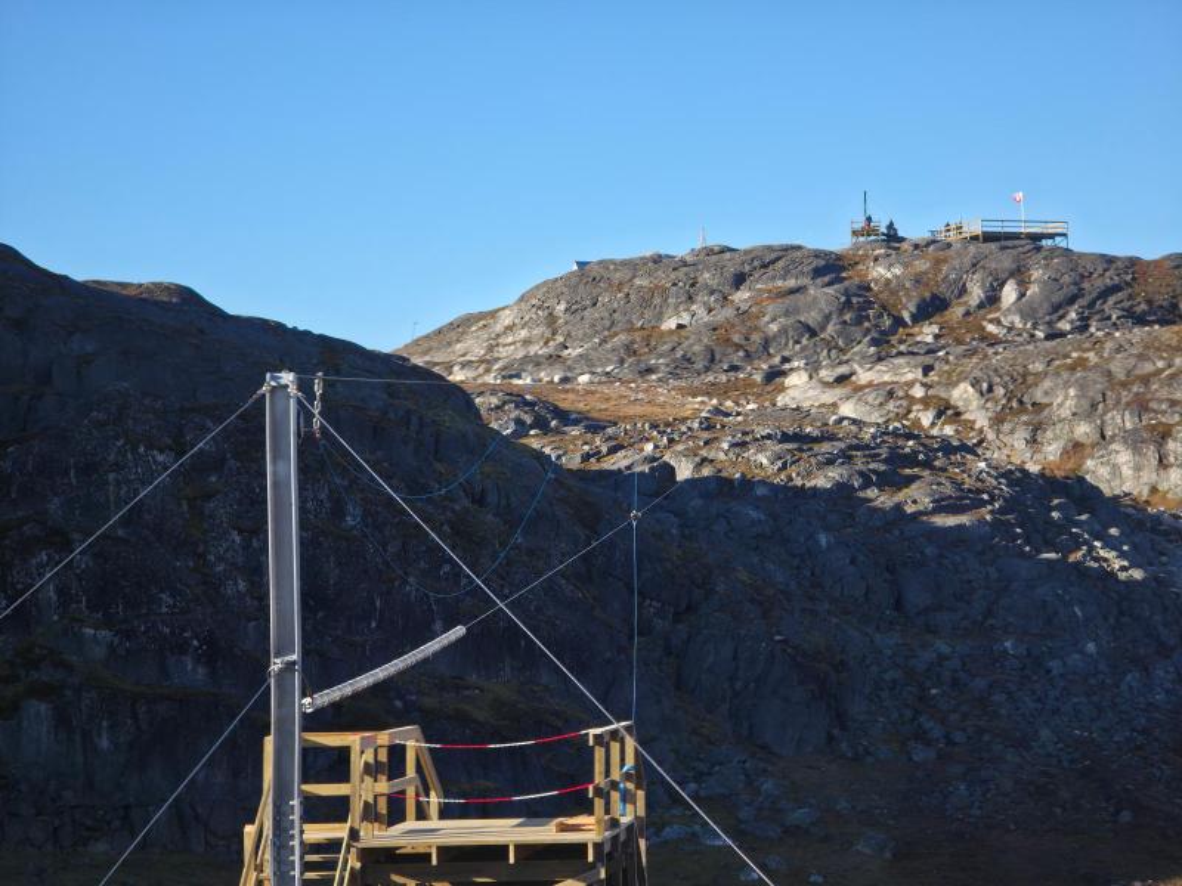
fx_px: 3927
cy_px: 443
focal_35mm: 115
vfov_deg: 12.9
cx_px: 591
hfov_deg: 17.1
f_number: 3.4
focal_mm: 18.6
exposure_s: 1/355
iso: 32
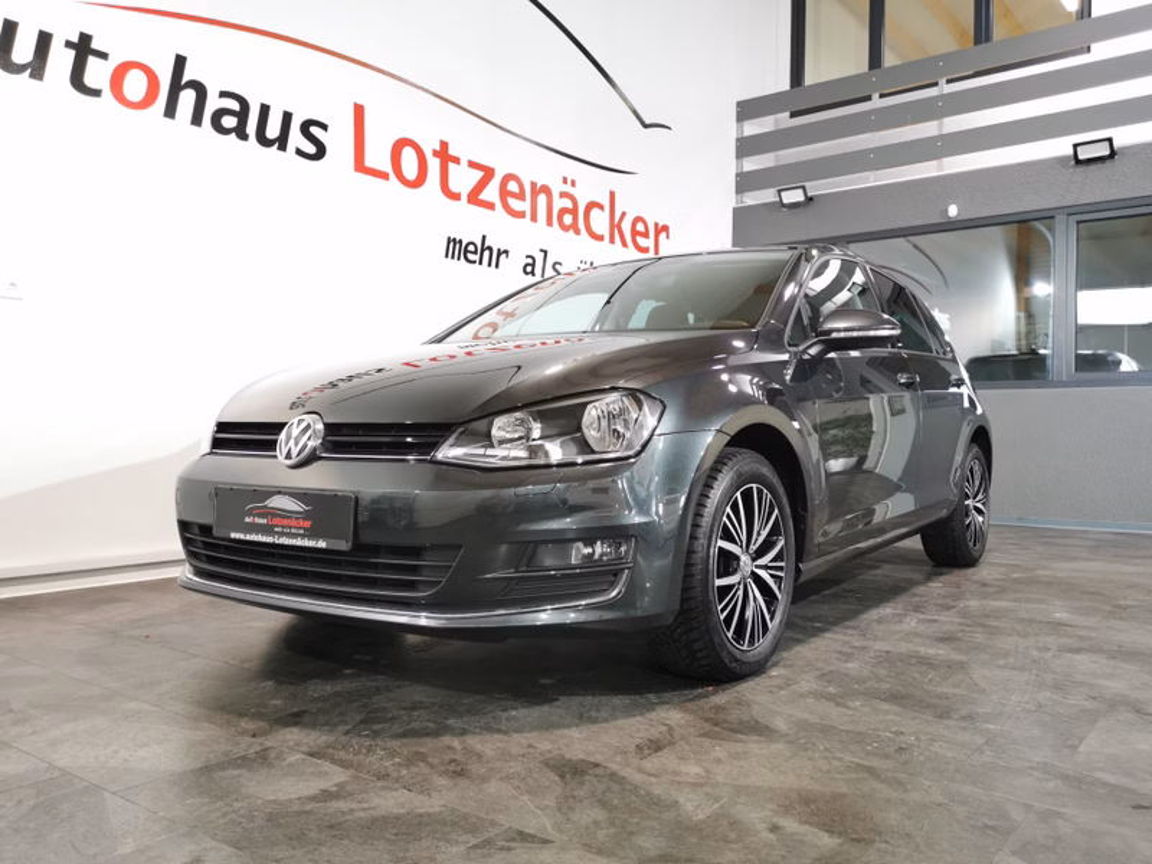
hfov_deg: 63.4
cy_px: 432
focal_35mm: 28
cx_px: 576
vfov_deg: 49.7
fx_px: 932
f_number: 1.8
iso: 250
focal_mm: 5.58
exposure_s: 1/50
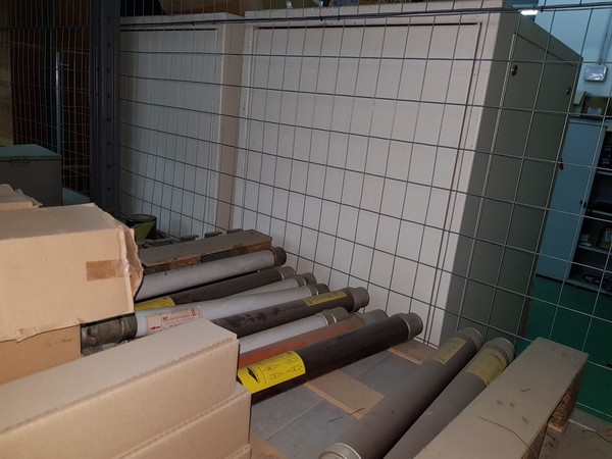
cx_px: 306
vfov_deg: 53.1
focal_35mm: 26
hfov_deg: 67.3
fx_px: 460
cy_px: 230
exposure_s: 1/50
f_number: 1.7
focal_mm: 4.2
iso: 80
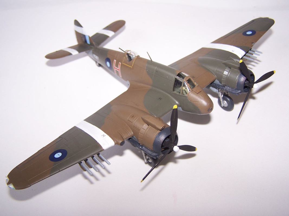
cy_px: 108
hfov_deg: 49.0
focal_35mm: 38
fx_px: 317
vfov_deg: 37.7
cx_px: 144
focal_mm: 6.3
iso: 80
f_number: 2.8
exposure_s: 1/90
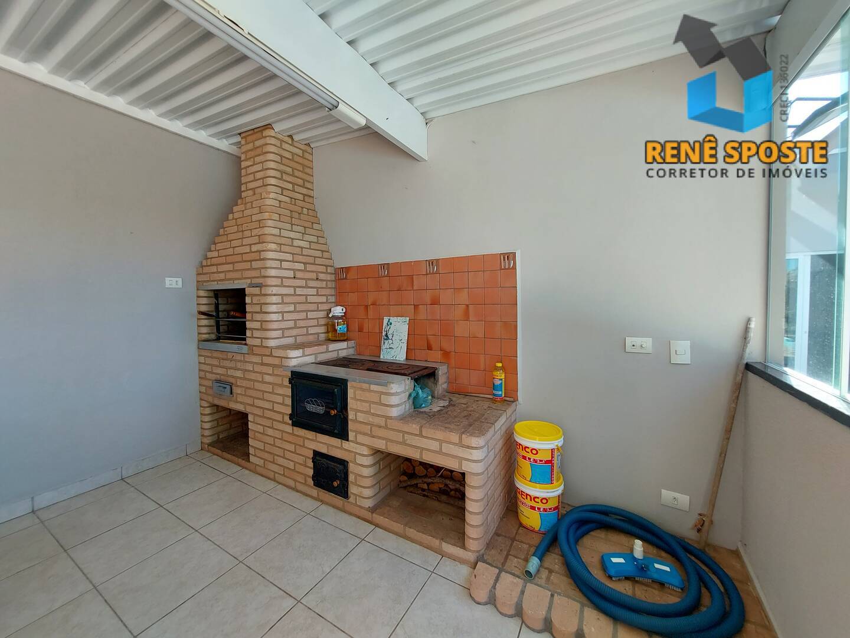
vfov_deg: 89.9
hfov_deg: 106.2
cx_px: 425
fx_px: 319
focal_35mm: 13
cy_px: 319
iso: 40
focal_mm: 1.74
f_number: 2.2
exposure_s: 1/60
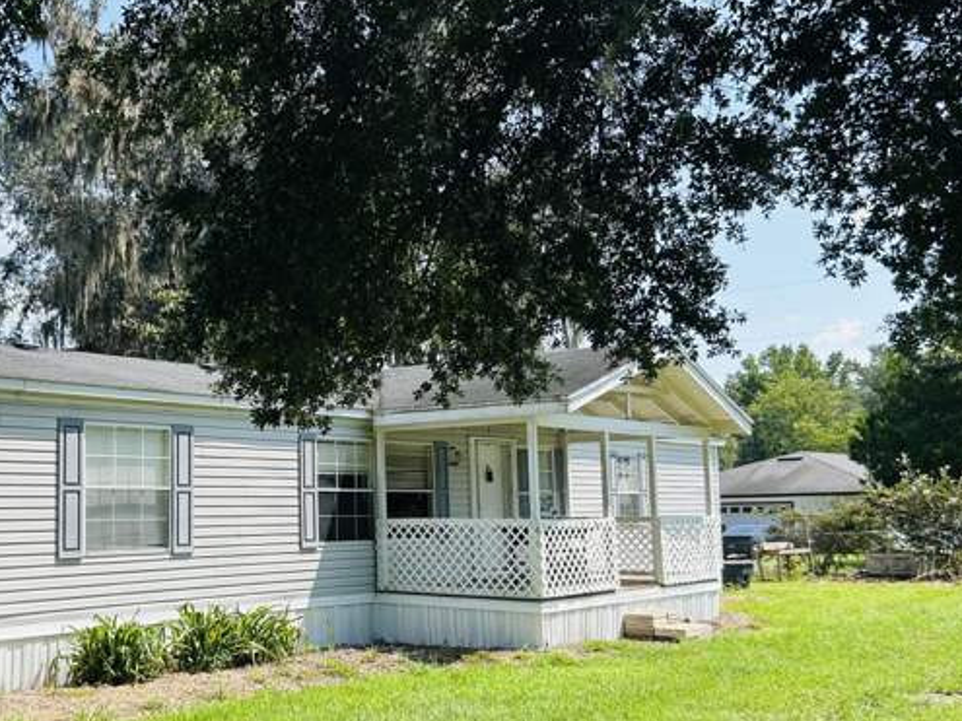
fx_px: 1167
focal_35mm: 42
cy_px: 402
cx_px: 303
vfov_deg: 34.3
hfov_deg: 44.0
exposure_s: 1/2208
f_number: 1.5
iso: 50
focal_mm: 5.7
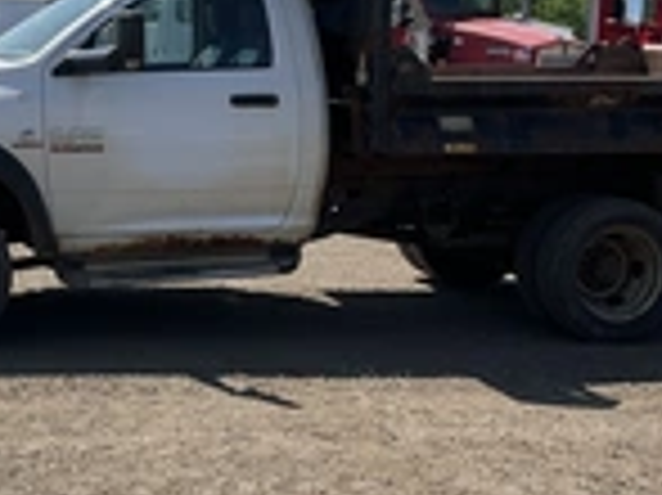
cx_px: 144
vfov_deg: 18.6
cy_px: 162
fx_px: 1510
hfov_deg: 24.4
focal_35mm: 79
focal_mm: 3
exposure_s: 1/2227
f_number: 1.8
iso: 25
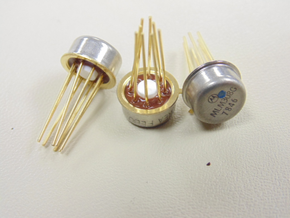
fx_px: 545
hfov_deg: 29.8
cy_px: 109
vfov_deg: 22.6
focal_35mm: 65
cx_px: 145
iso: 320
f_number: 4.1
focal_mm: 11.7
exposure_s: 1/30
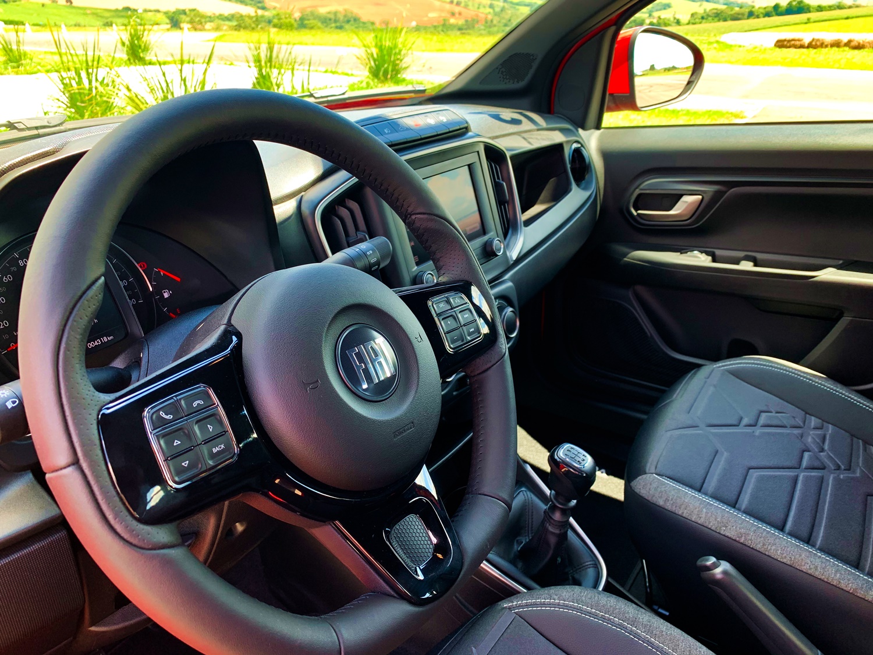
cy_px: 328
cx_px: 436
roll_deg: -2.4
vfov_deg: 53.1
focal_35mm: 26
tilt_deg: -27.1
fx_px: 656
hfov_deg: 67.3
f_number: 1.8
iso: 40
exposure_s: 1/121
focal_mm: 4.25
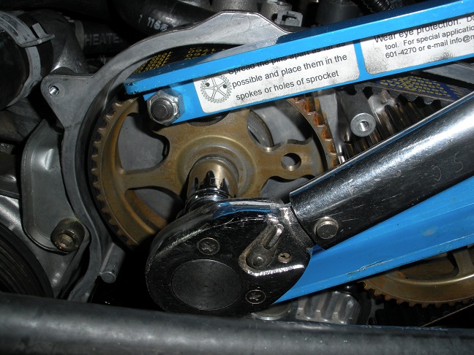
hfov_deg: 51.4
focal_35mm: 36
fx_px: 493
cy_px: 178
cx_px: 237
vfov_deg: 39.7
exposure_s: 1/60
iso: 64
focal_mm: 6.3
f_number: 5.6
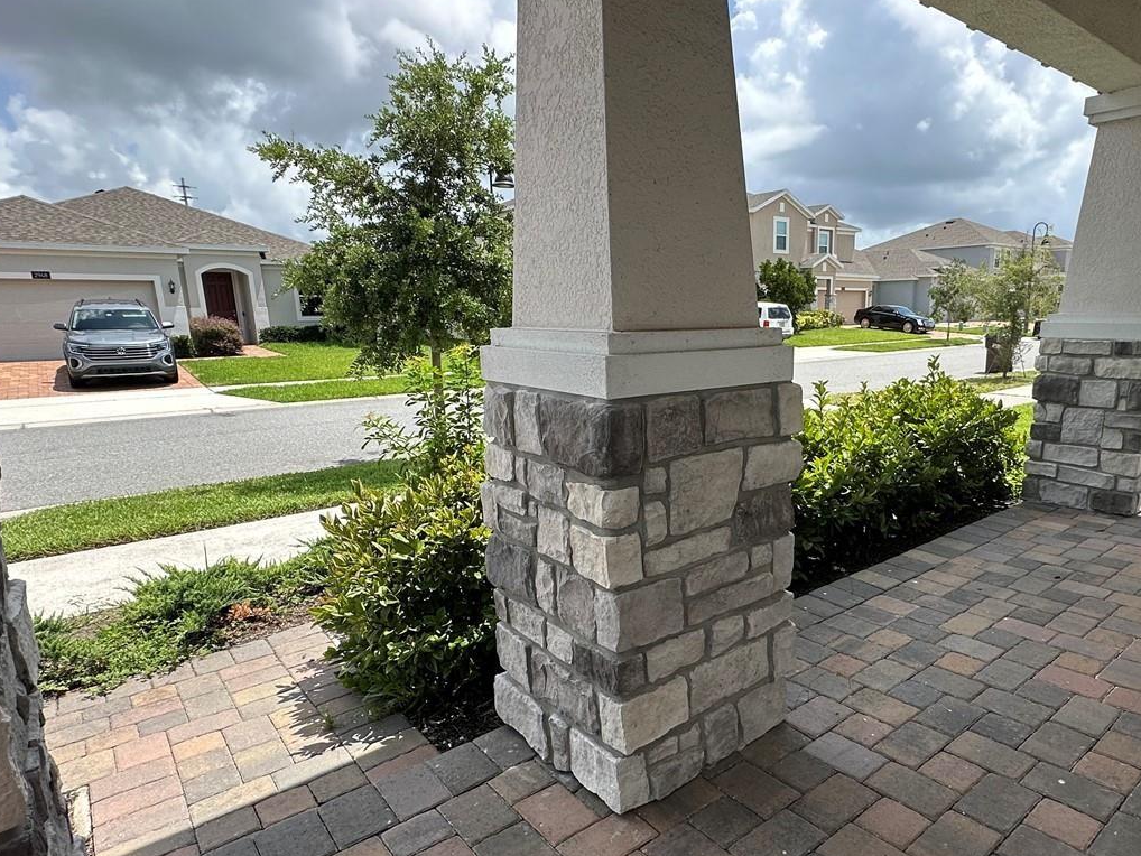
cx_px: 702
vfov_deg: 60.9
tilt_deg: -13.0
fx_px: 725
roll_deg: +0.1
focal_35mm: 22
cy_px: 482
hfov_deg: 75.3
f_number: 2.2
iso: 40
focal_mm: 2.22
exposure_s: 1/861
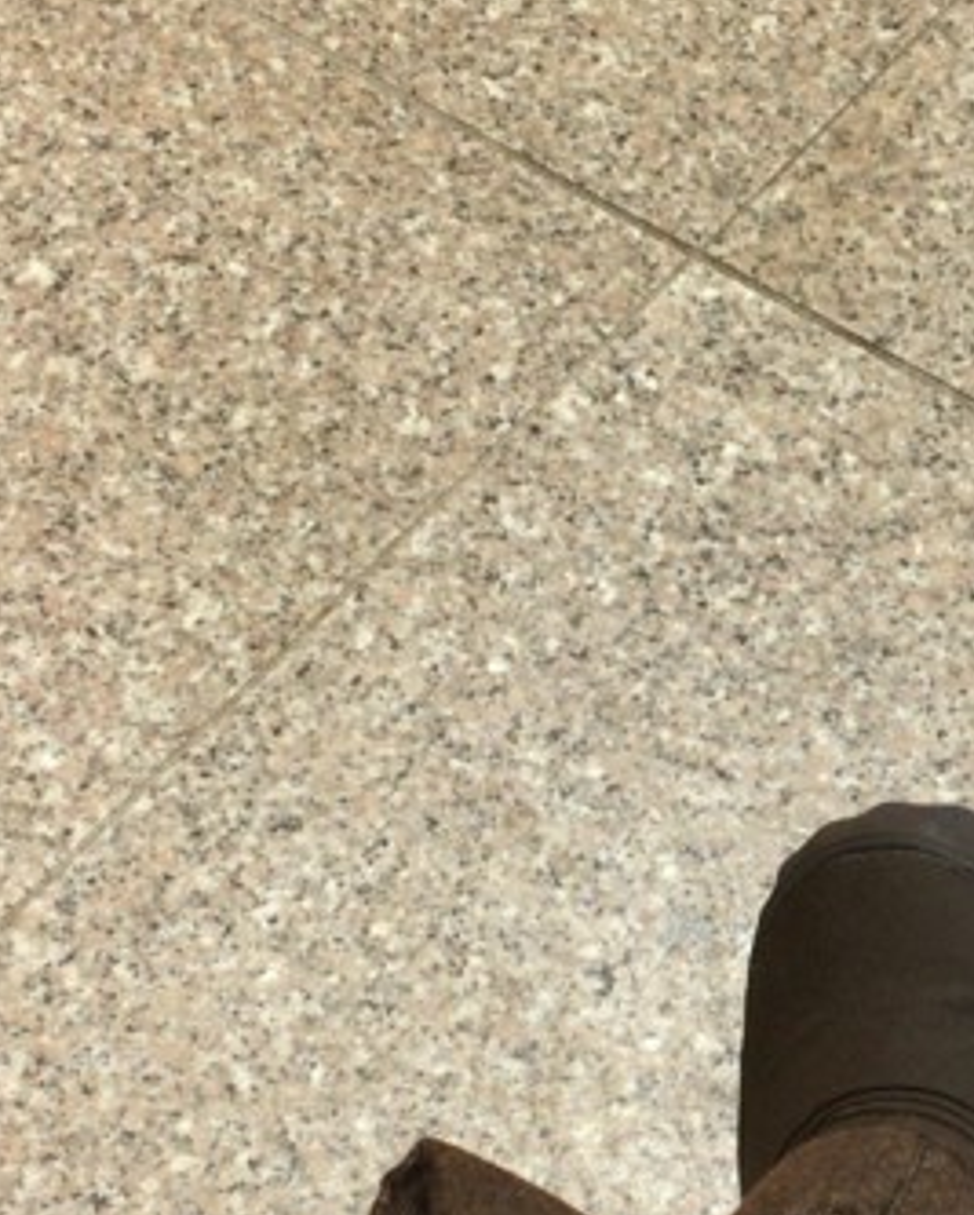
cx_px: 1036
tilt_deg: -55.8
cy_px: 850
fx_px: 3131
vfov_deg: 21.8
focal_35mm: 87
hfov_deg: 17.2
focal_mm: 4.15
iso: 64
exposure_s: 1/30
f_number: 2.2
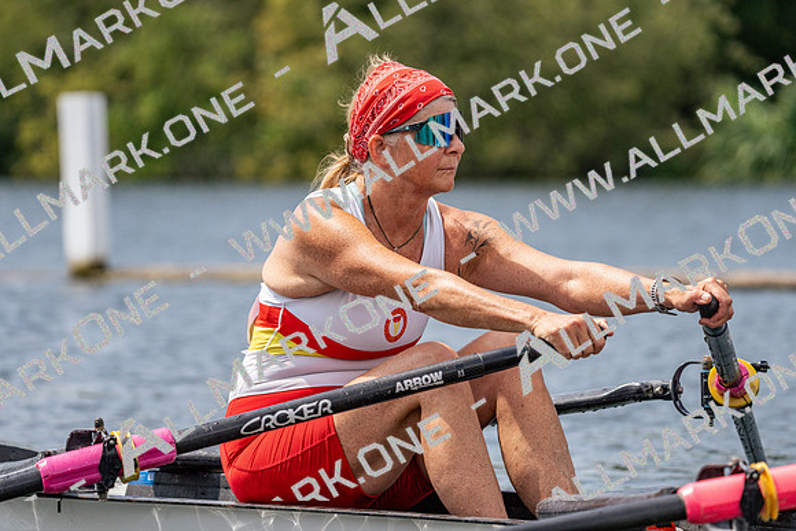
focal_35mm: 268
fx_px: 5927
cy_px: 266
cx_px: 398
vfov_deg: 5.1
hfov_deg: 7.7
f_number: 5.6
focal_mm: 268
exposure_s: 1/1600
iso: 250
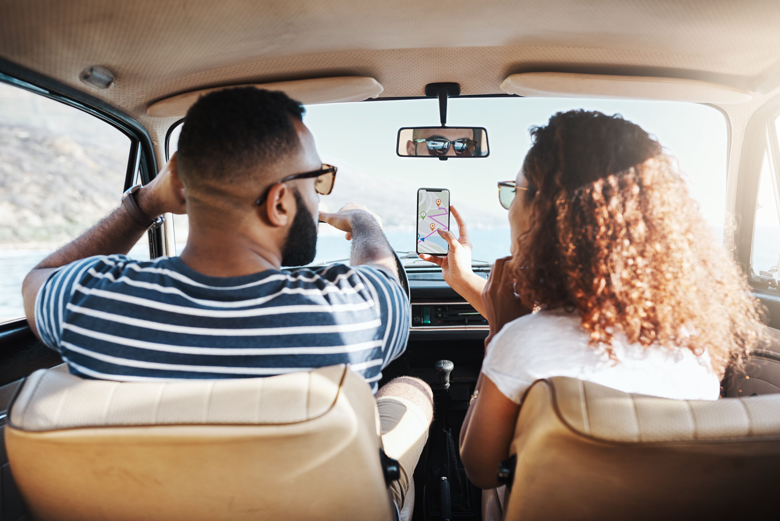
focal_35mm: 35
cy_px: 260
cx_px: 390
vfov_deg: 37.9
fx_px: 759
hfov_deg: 54.4
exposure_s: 1/200
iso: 125
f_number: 3.2
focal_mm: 35
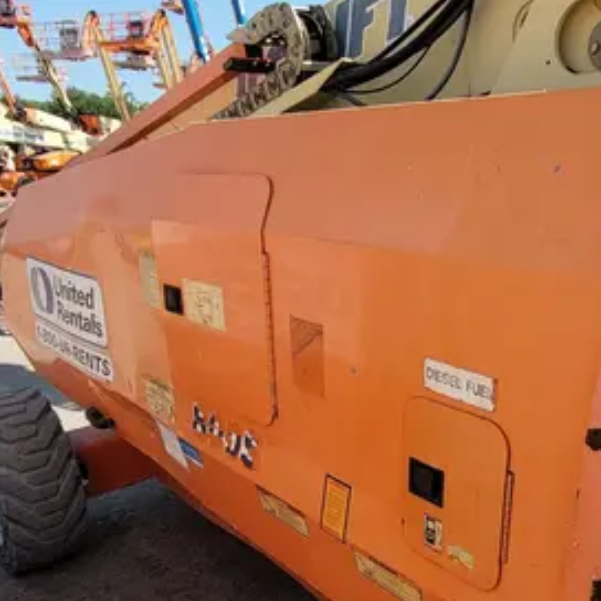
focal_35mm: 31
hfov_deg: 51.5
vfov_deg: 51.6
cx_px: 404
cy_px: 399
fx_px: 609
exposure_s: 1/1016
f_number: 2.2
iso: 40
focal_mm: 1.74
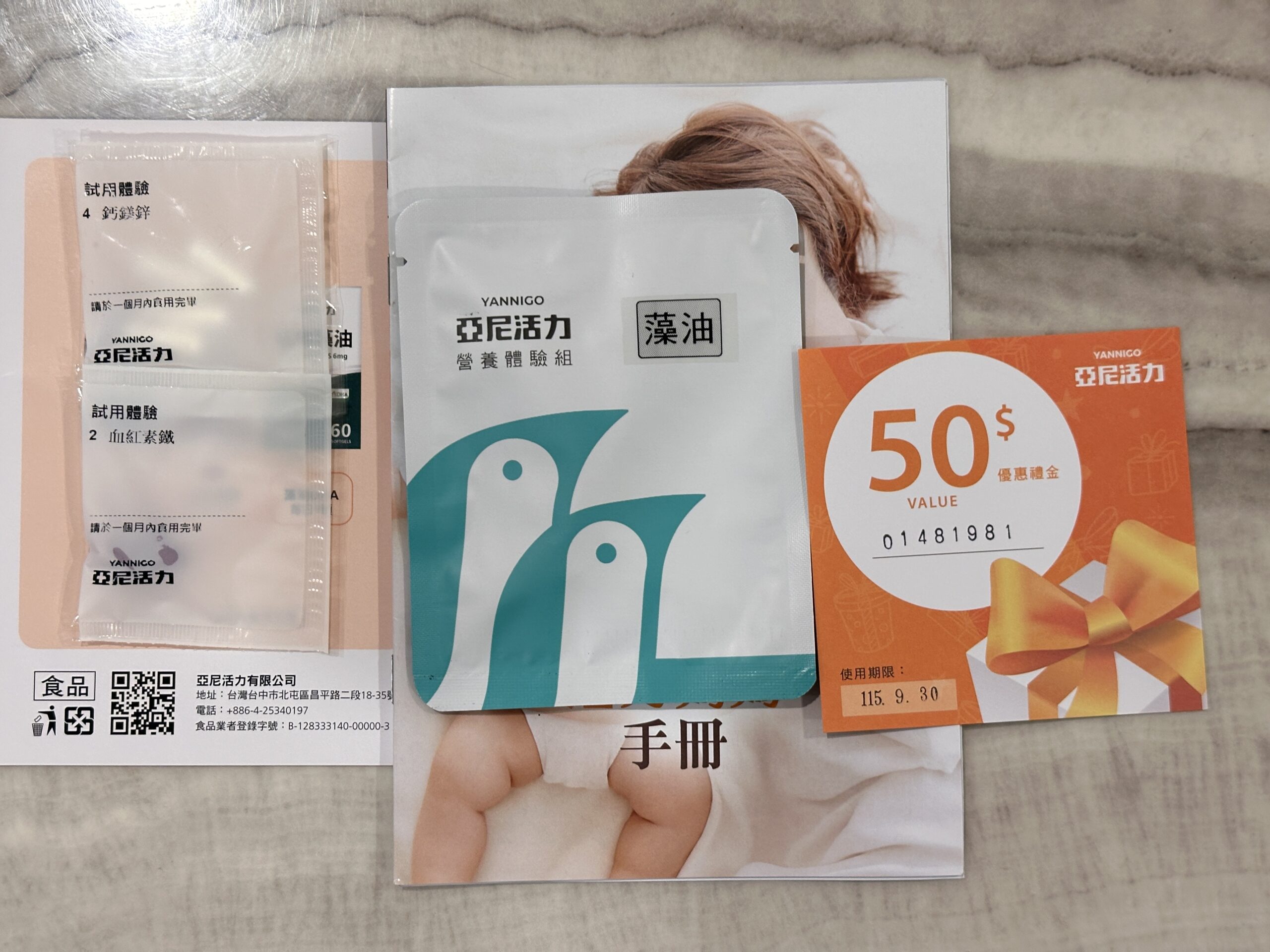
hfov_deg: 39.7
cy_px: 476
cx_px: 635
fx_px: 1761
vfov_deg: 30.3
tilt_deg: -87.4
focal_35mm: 48
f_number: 1.78
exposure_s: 1/60
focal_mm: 6.86
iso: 125
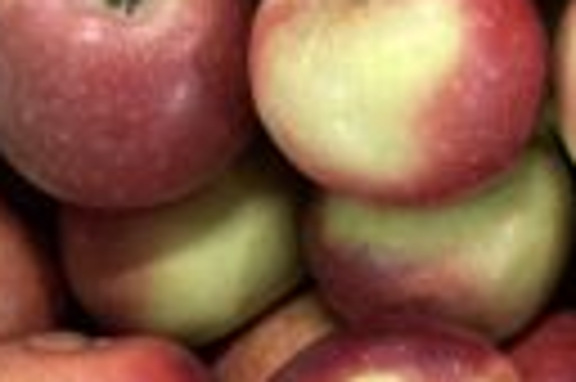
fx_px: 1454
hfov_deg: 20.9
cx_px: 693
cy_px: 54
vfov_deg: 14.9
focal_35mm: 91
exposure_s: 1/25
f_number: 1.8
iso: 400
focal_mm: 3.99
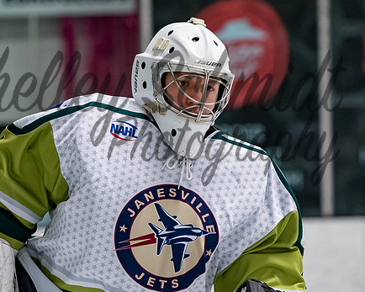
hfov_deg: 4.9
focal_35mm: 397
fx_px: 4288
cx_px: 201
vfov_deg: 3.9
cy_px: 106
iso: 2000
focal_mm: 150
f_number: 3.2
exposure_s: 1/800
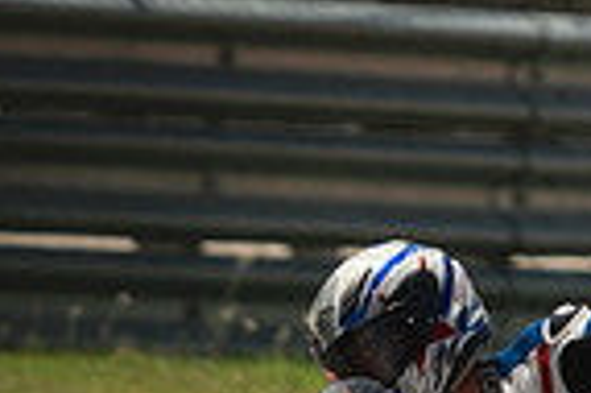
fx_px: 27925
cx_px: 1087
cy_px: 685
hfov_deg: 1.2
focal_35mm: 1703
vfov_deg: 0.8
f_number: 2.8
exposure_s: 1/1600
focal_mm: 280
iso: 160
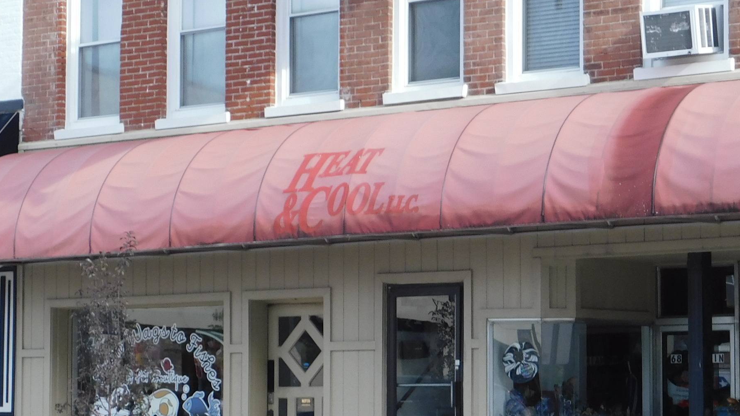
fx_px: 2159
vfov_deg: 11.0
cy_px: 246
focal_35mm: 110
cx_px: 470
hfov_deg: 19.4
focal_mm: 10.4
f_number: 4
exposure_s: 1/250
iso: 125
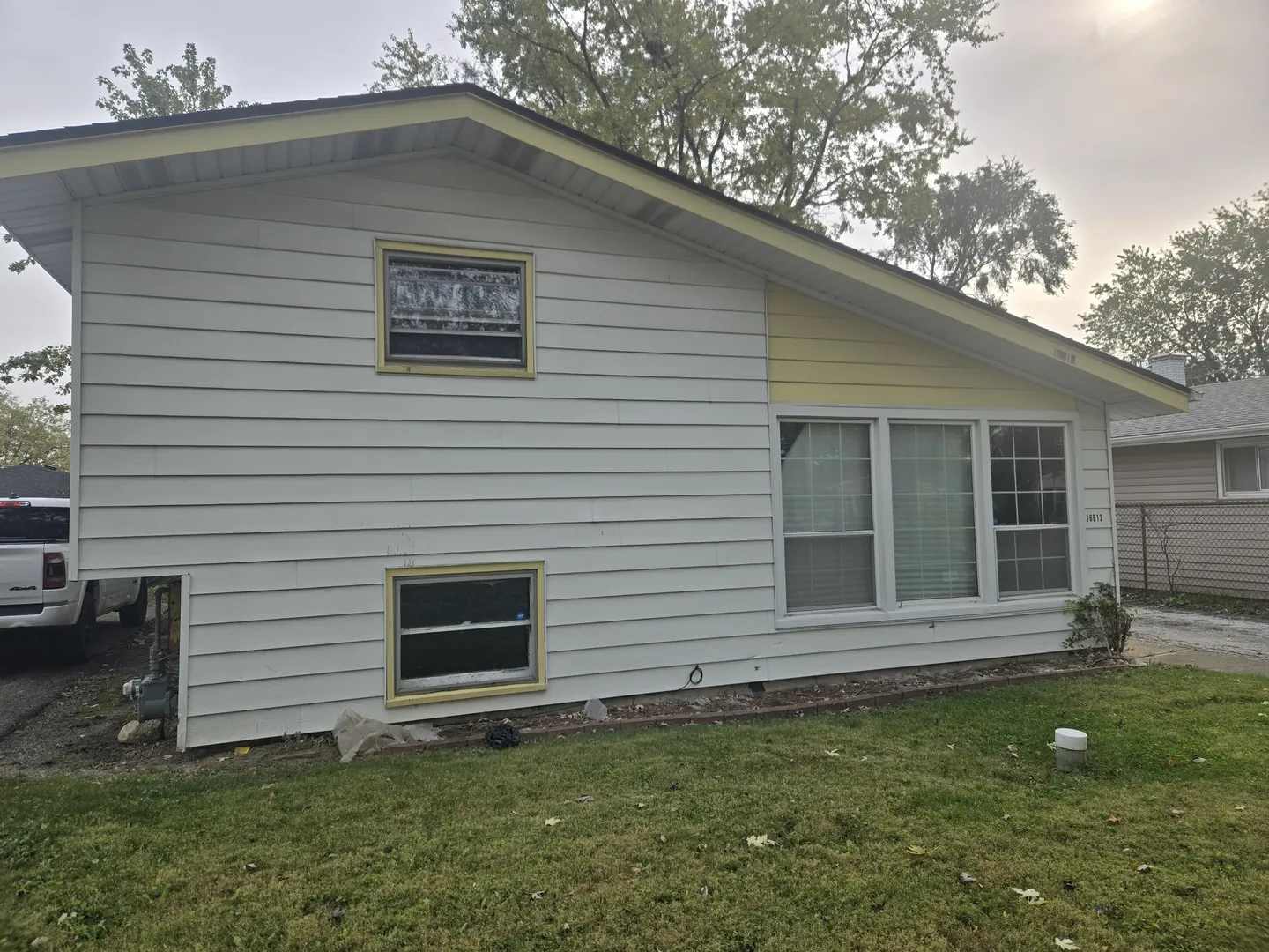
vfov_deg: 58.9
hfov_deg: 73.9
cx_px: 634
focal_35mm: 23
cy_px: 476
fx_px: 843
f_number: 1.8
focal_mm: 5.4
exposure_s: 1/1946
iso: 25
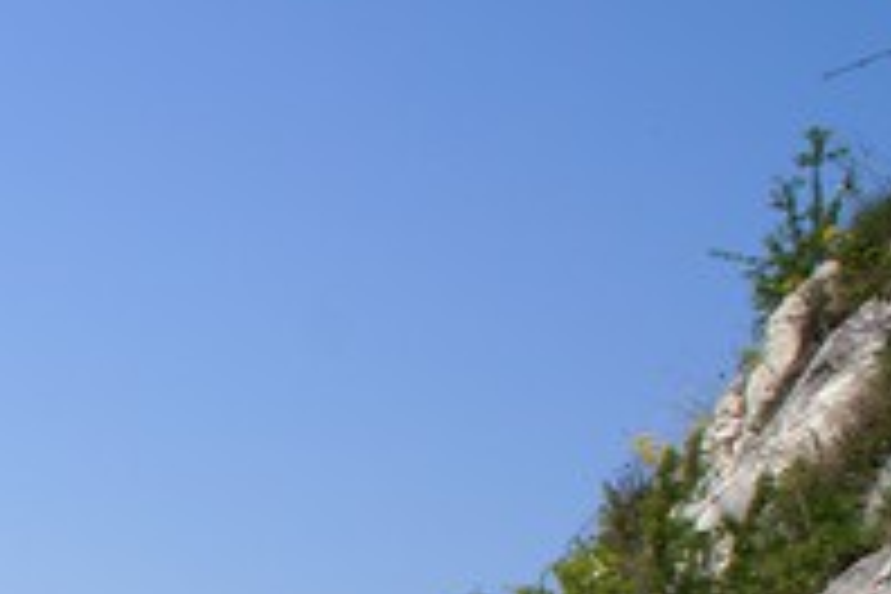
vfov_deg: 12.3
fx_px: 2623
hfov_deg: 16.5
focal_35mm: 106
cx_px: -662
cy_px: 898
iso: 100
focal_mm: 20
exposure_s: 1/320
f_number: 10
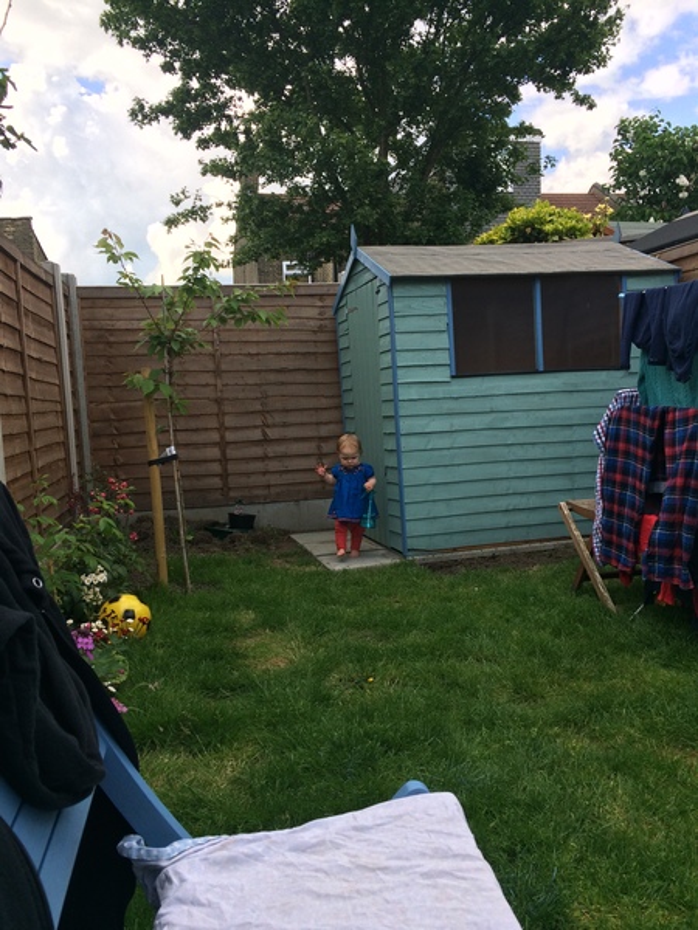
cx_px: 349
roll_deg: +2.5
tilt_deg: -4.2
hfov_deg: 48.2
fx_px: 780
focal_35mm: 29
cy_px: 465
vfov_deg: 61.7
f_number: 2.2
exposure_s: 1/622
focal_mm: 4.15
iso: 32
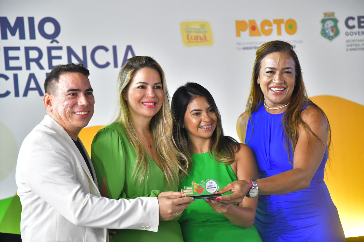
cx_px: 182
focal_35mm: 98
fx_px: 986
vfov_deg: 14.0
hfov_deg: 20.9
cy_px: 121
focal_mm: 65
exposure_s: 1/180
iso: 1600
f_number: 4
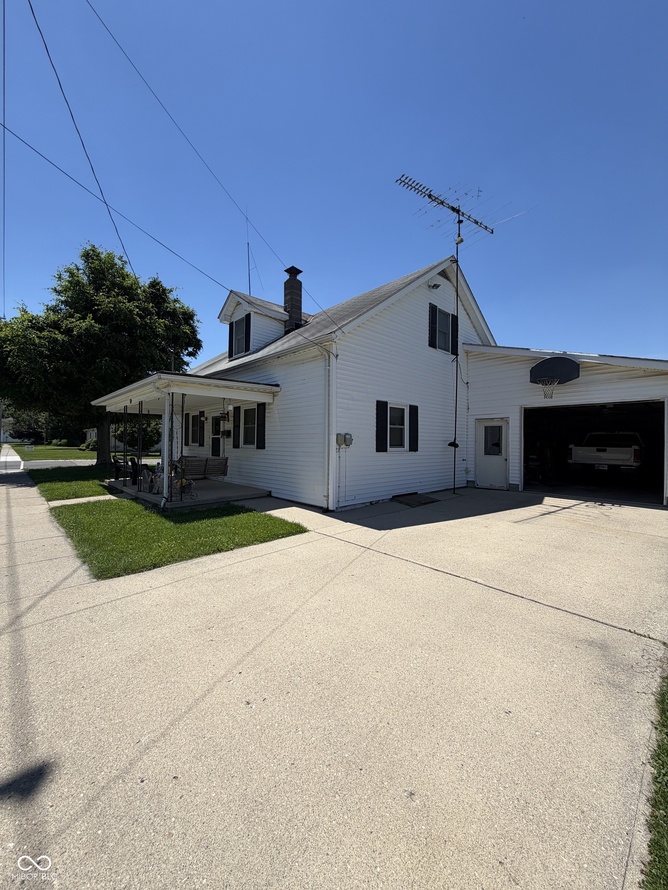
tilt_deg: +0.6
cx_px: 334
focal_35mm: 14
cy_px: 445
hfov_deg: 85.7
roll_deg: -1.4
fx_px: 360
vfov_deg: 102.1
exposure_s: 1/1087
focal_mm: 2.22
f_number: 2.2
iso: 20
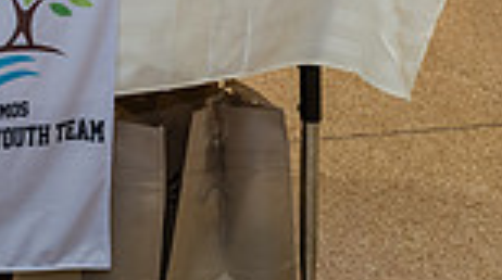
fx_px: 1515
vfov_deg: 9.5
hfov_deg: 16.5
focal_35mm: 114
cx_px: -335
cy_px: -363
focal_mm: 26
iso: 1600
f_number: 3.5
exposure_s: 1/125
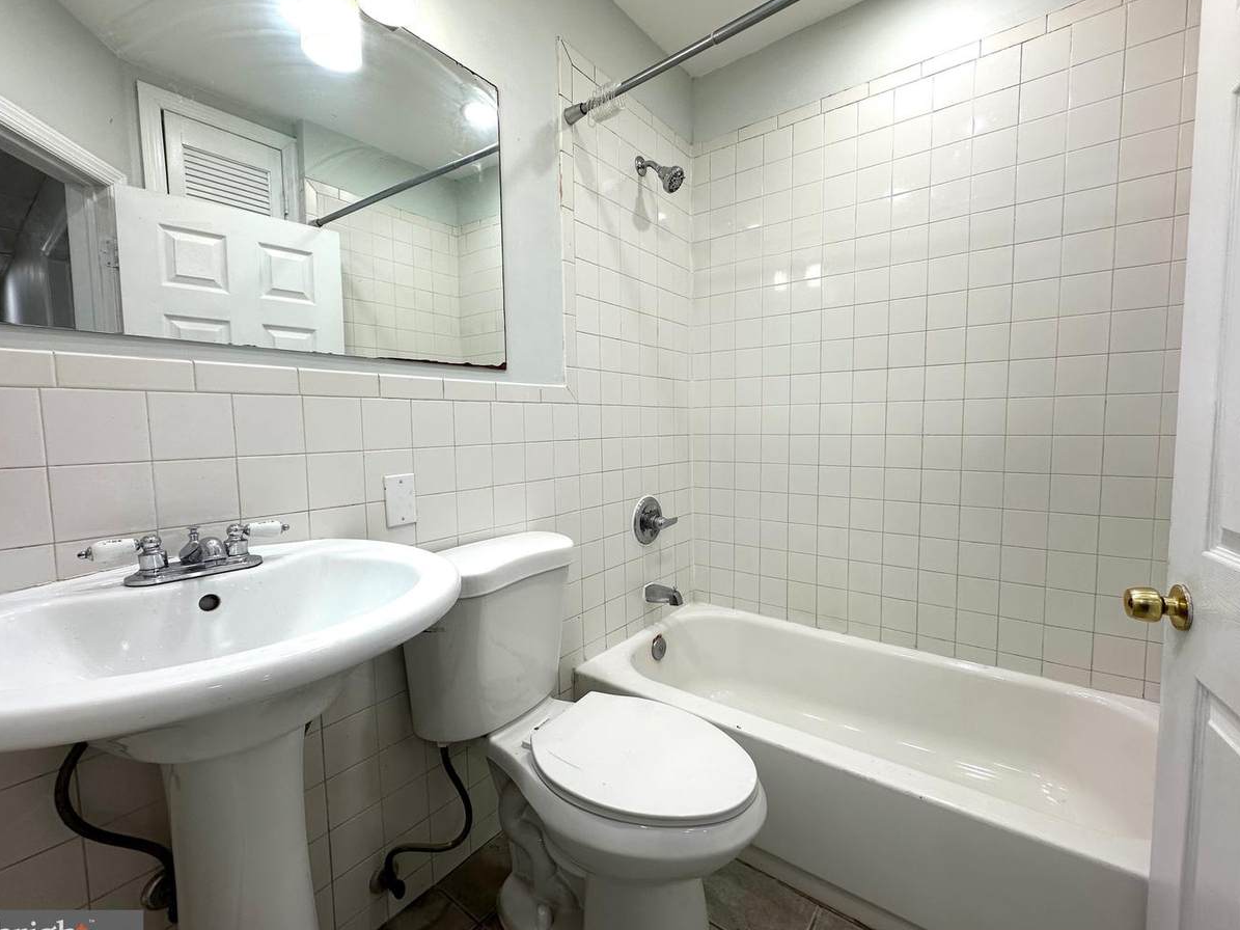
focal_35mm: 15
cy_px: 465
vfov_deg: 81.7
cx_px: 645
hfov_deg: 98.1
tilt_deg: -4.4
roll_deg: +0.7
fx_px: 537
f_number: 2.2
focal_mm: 2.22
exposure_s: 1/120
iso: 64
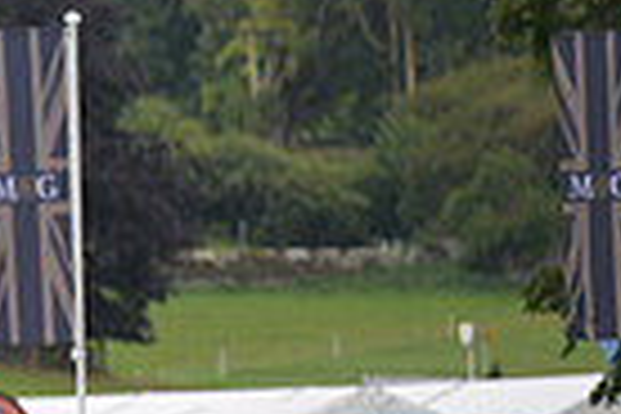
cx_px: -634
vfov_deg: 1.6
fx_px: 14523
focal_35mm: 842
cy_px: 155
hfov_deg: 2.4
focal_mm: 200
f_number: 3.5
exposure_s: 1/1250
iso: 560
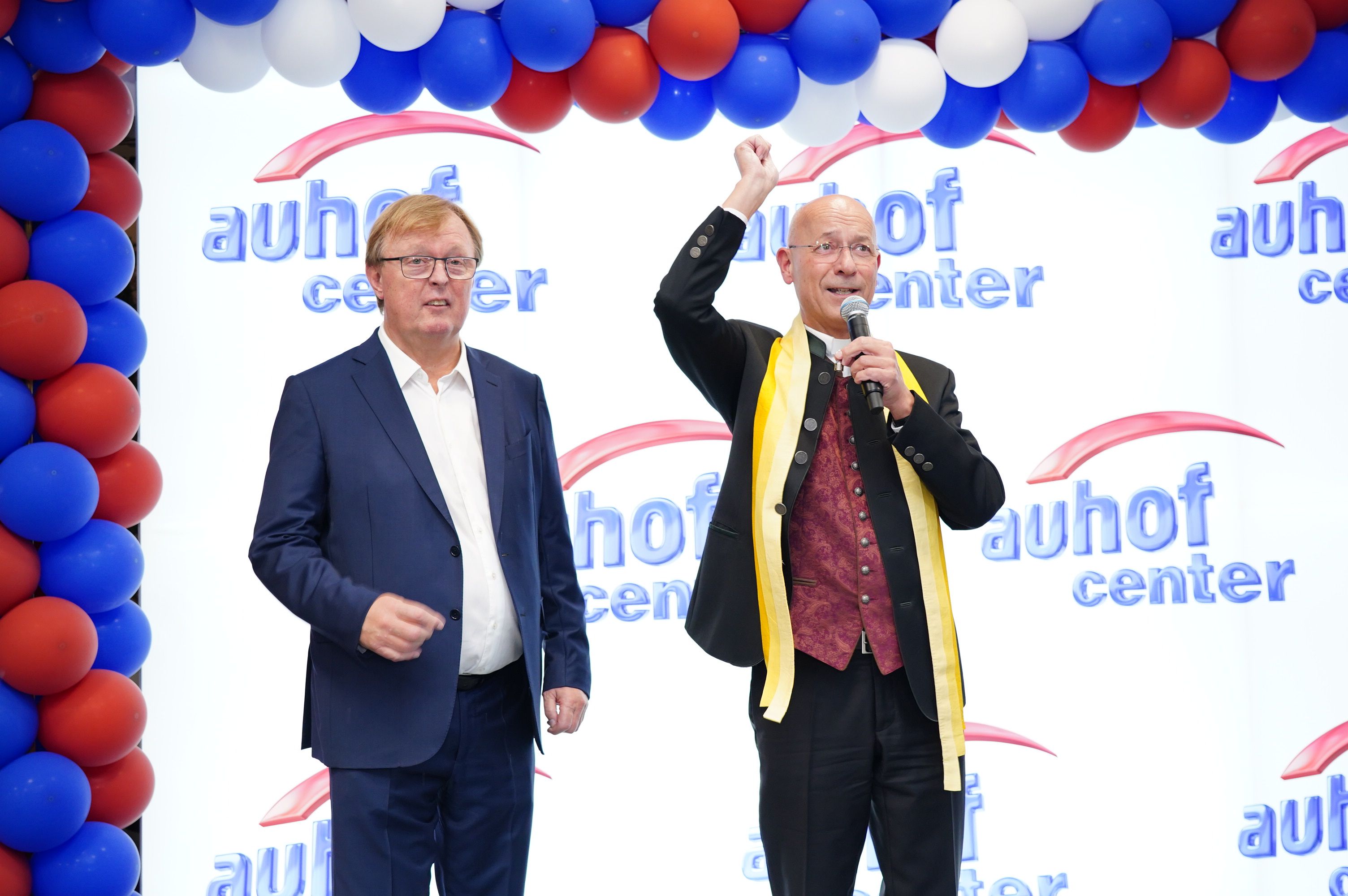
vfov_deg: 34.1
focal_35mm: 39
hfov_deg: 49.6
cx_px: 674
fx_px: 1459
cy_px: 448
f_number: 5
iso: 1250
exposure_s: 1/200
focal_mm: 39
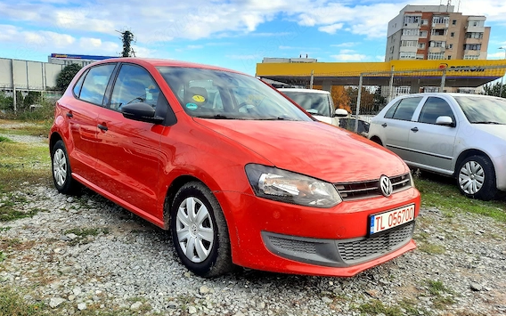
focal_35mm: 28
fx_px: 386
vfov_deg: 44.5
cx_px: 241
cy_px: 174
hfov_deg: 66.4
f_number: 2
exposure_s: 1/370
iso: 32
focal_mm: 4.6
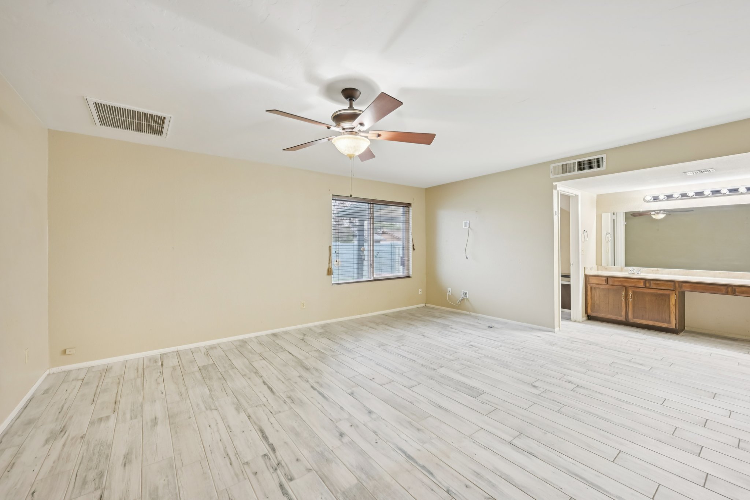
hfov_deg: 104.3
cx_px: 375
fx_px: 292
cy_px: 250
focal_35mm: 14
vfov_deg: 81.2
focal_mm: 14
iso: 500
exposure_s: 1/15
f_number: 8
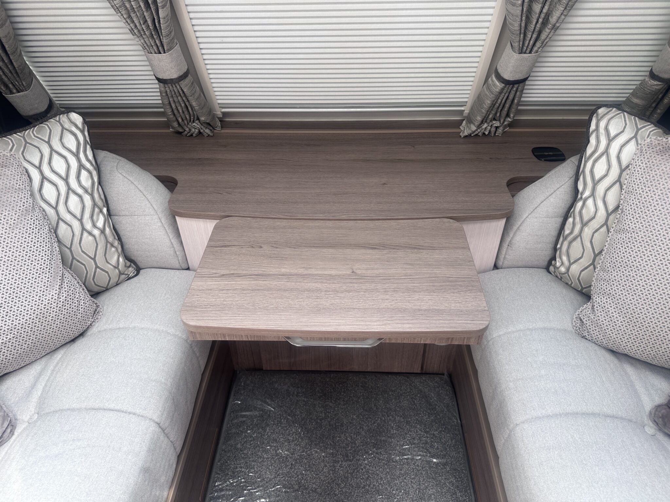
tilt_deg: -37.0
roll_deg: +1.2
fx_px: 465
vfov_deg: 56.8
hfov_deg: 71.6
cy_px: 251
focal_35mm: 24
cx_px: 335
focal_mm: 6.86
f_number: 1.78
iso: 64
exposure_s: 1/150
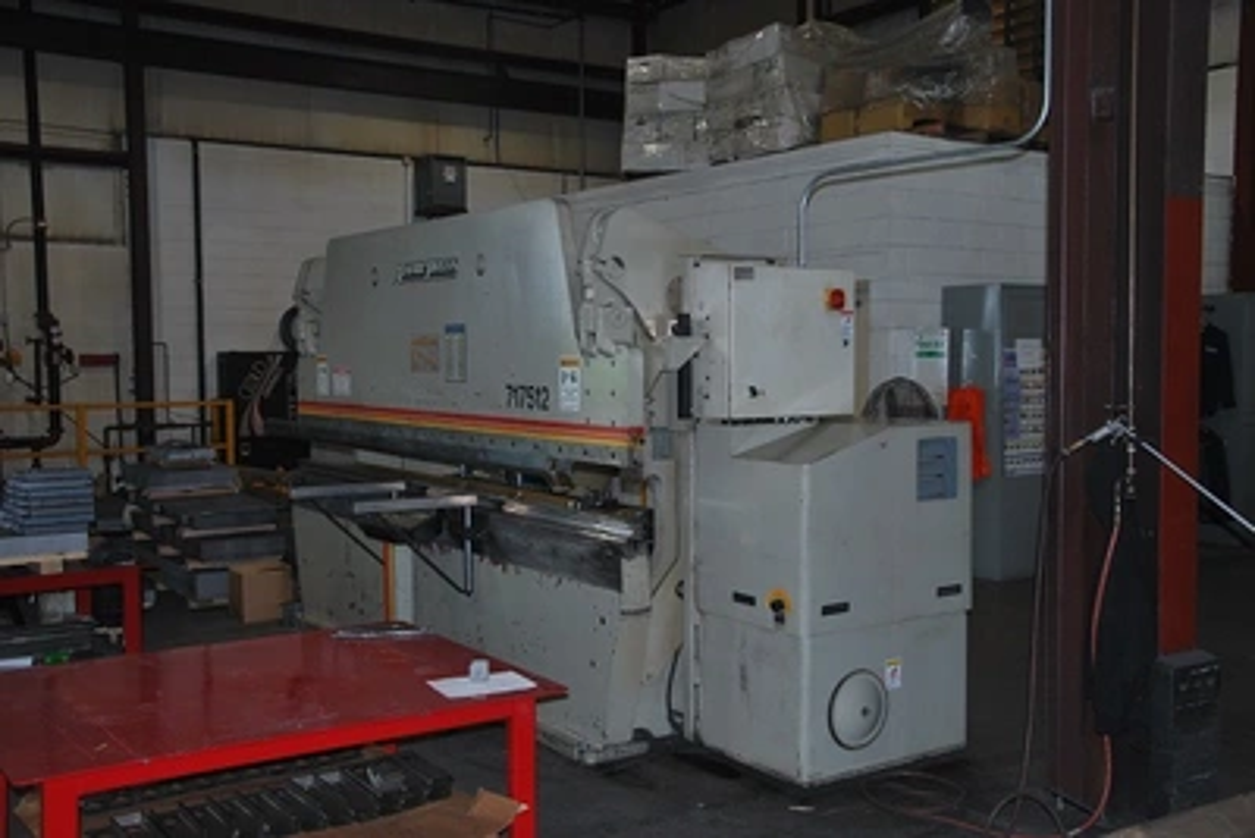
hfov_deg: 51.3
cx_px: 628
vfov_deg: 35.5
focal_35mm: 38
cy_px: 419
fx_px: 1308
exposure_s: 1/60
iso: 220
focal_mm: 25
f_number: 4
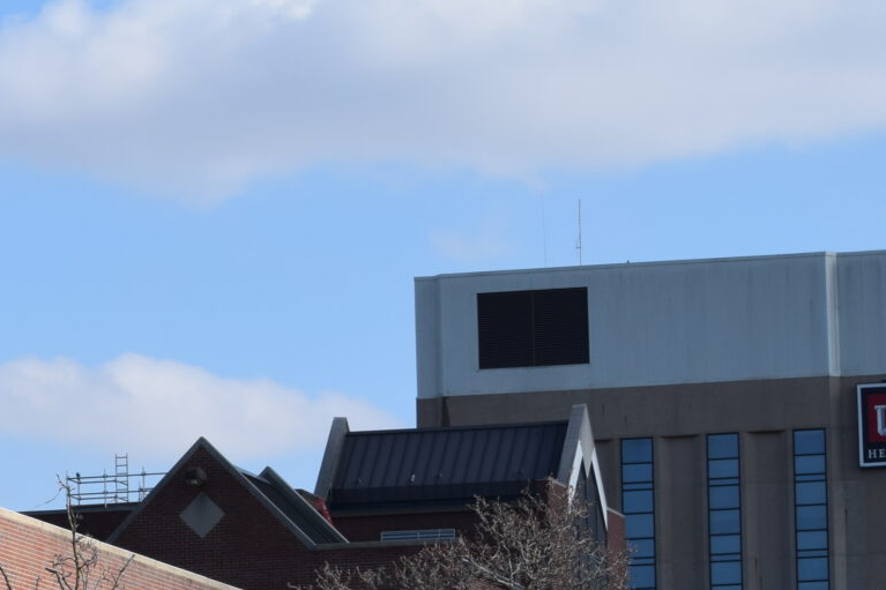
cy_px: 767
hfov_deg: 9.2
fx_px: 5421
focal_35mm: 220
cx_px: -140
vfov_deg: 6.2
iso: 200
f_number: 10
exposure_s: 1/400
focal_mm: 55
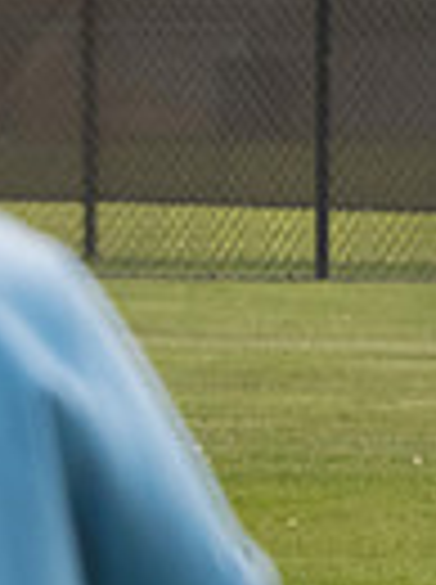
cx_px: -827
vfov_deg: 1.8
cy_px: 216
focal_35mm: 1094
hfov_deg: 1.4
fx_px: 18433
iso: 1000
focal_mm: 170
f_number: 5.6
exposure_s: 1/2000
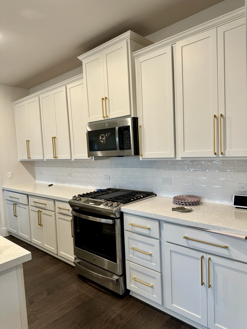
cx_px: 124
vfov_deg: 71.6
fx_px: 228
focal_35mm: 24
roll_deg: +3.3
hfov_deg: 56.8
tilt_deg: -4.0
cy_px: 164
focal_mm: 6.76
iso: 125
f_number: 1.78
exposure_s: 1/60
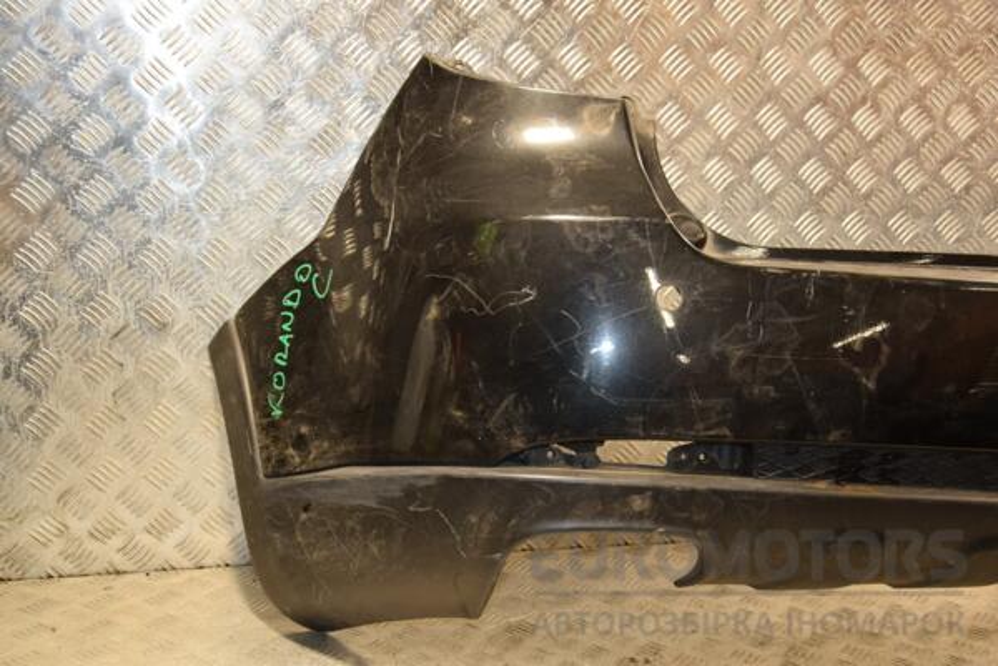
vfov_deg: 26.5
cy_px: 333
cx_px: 499
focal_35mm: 51
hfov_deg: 38.9
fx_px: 1414
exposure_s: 1/125
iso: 800
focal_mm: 34
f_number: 5
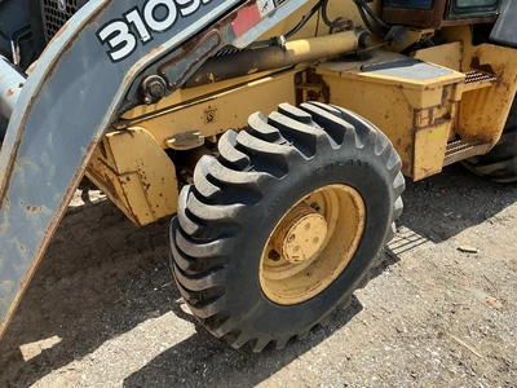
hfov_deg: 63.4
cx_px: 258
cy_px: 194
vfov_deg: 49.7
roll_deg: -1.8
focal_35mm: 28
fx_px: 418
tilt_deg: -34.4
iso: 25
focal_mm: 3
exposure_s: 1/674
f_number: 1.8
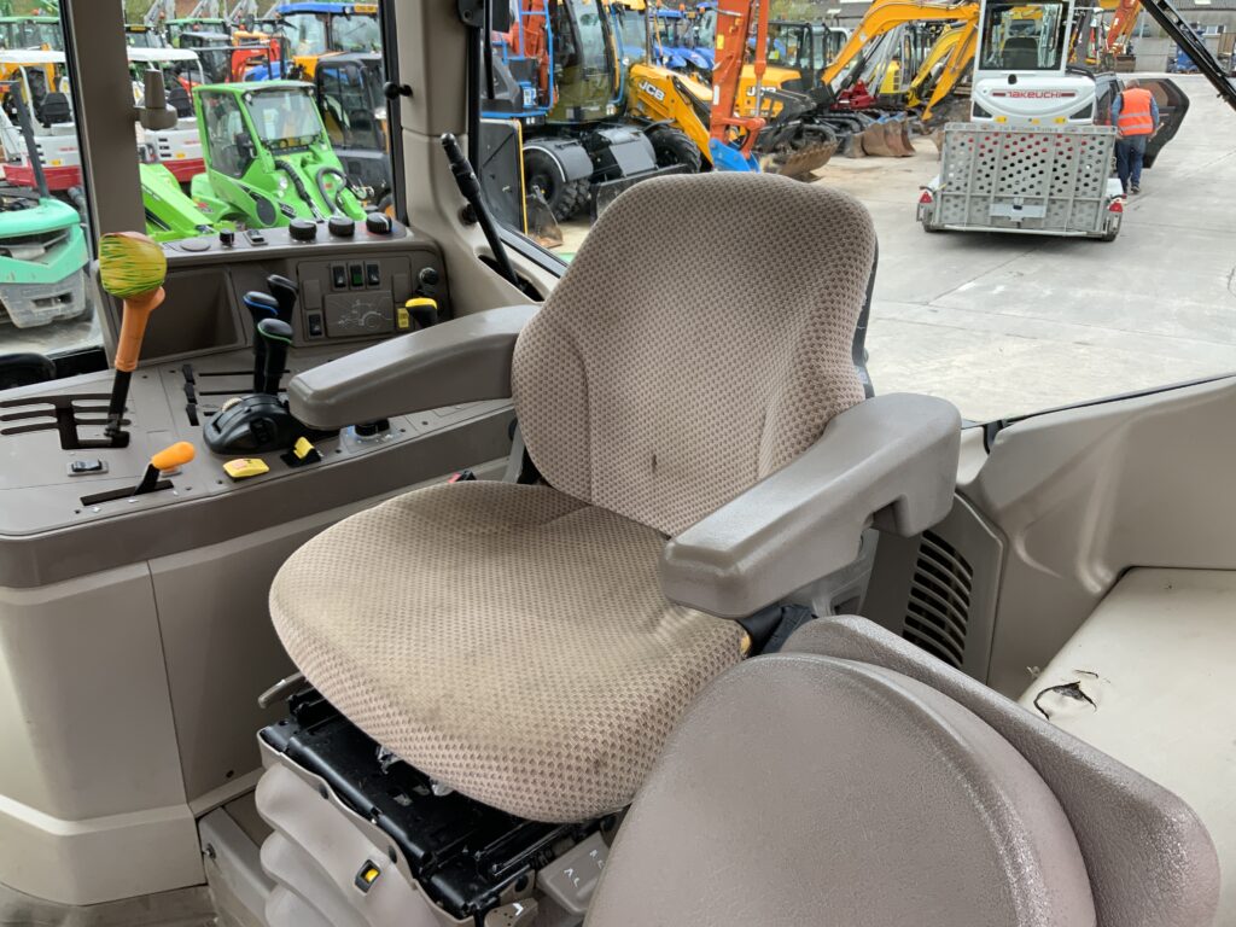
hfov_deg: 61.7
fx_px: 1035
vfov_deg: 48.2
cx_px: 618
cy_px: 464
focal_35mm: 29
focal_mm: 3
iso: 16
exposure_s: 1/217
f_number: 1.8
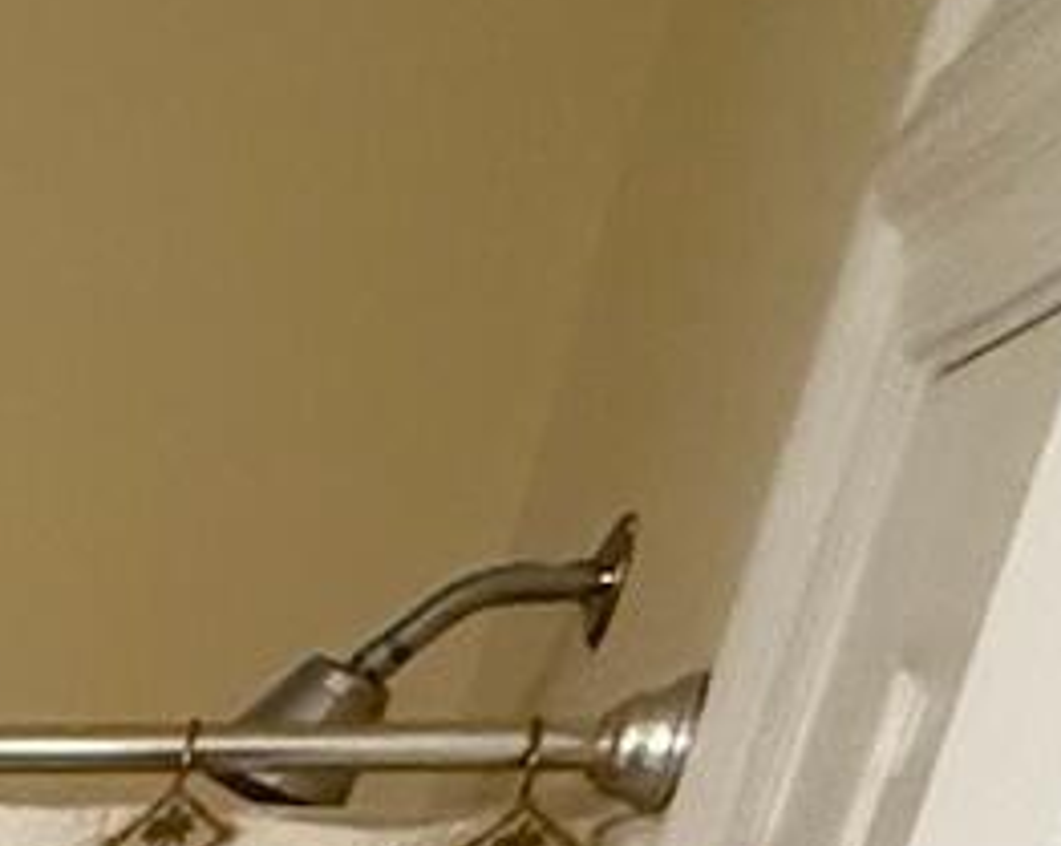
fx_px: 3356
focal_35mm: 107
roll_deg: -1.7
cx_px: -1948
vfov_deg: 10.6
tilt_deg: -24.4
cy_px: 2461
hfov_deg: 11.7
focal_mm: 2.22
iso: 640
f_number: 2.2
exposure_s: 1/60
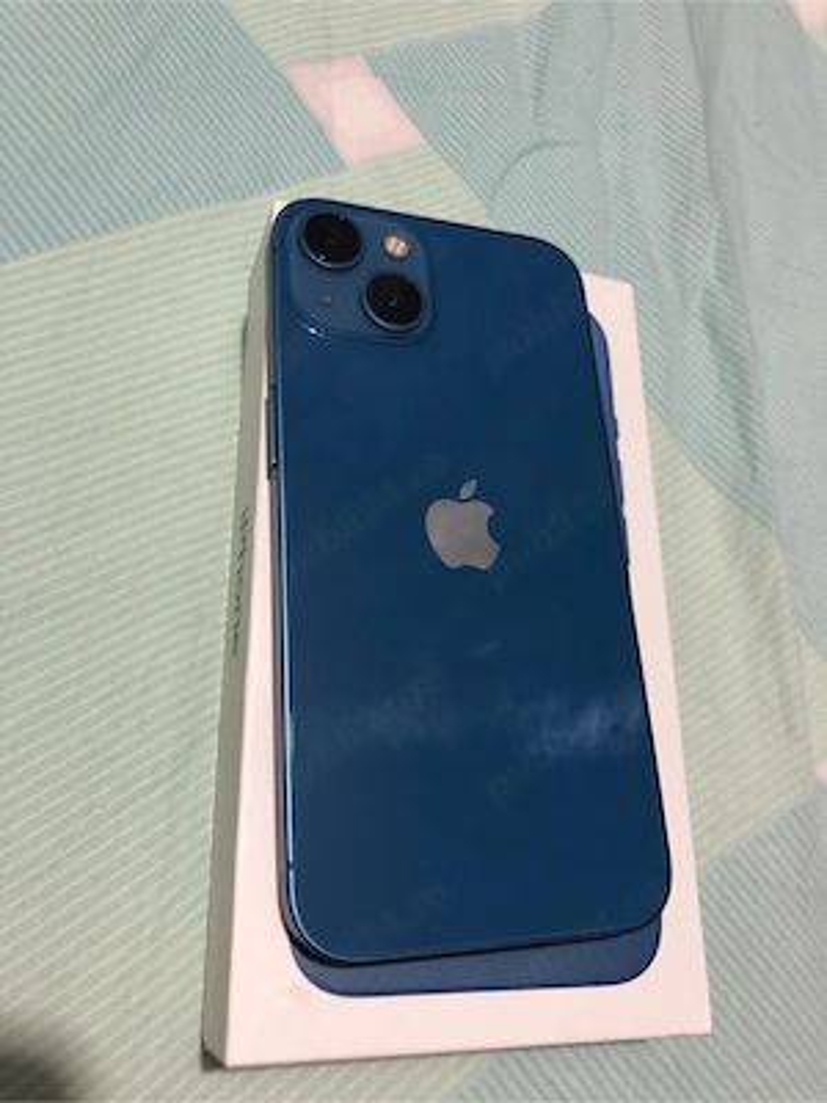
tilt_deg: -58.3
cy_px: 552
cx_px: 414
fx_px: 892
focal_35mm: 28
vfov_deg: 63.4
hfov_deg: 49.7
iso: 50
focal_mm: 4
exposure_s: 1/17
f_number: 1.8
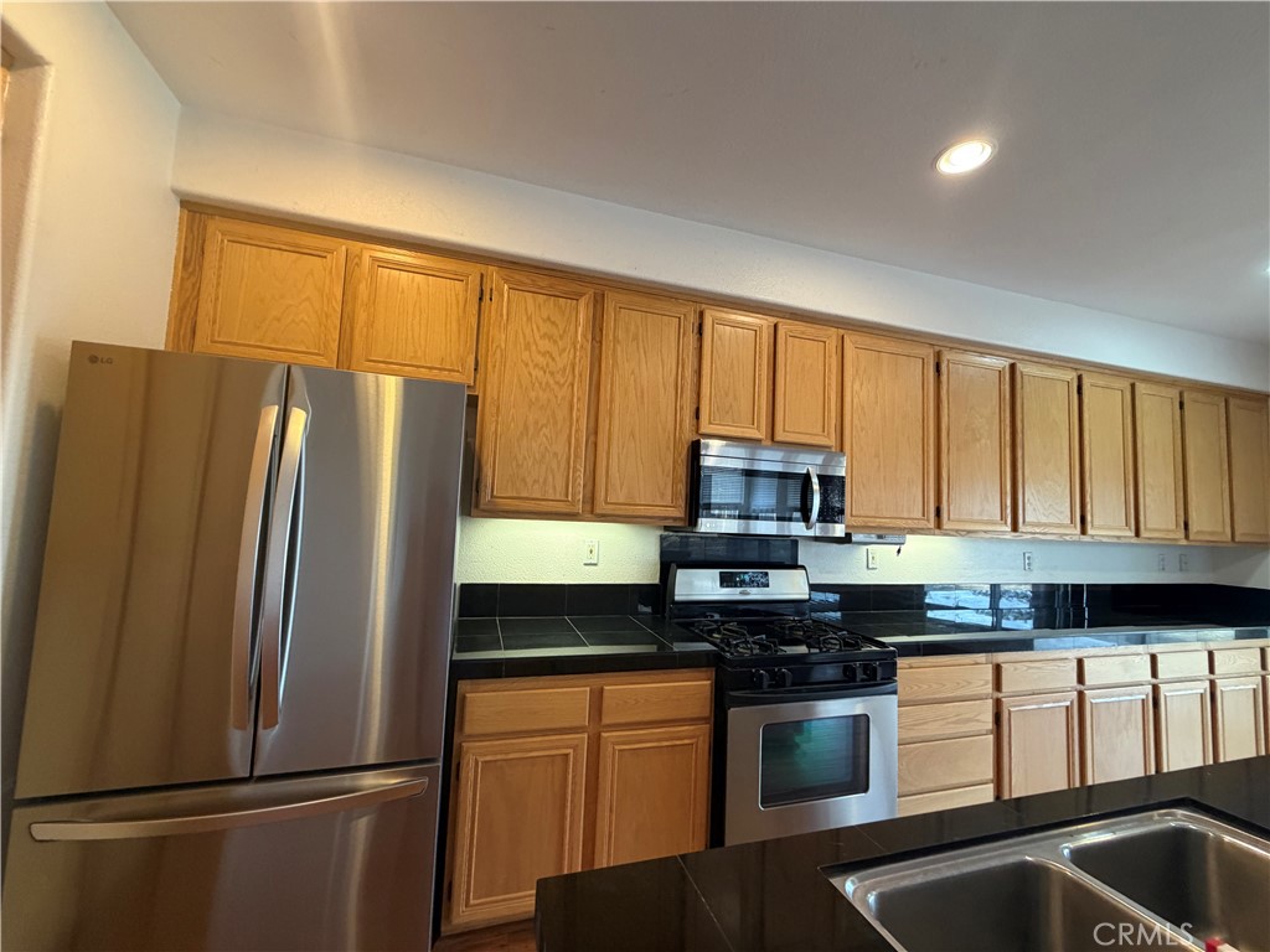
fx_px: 514
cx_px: 635
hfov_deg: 102.1
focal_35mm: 14
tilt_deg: +3.9
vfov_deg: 85.7
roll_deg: -2.2
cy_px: 476
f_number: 2.2
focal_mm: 2.22
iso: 320
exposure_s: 1/60
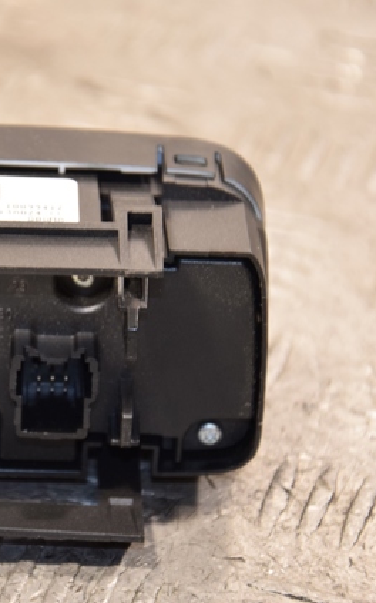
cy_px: 301
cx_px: -4
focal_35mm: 243
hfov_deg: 5.4
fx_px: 3984
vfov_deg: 8.6
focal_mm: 105
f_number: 5.6
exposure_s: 1/100
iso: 800
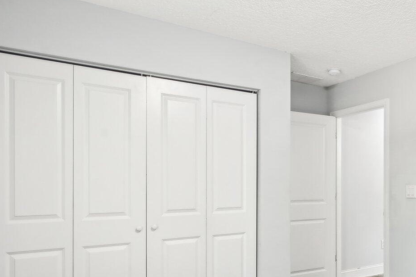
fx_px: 358
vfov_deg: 41.5
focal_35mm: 31
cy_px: 192
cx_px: 315
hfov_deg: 57.1
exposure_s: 1/6
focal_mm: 14
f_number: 8
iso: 400
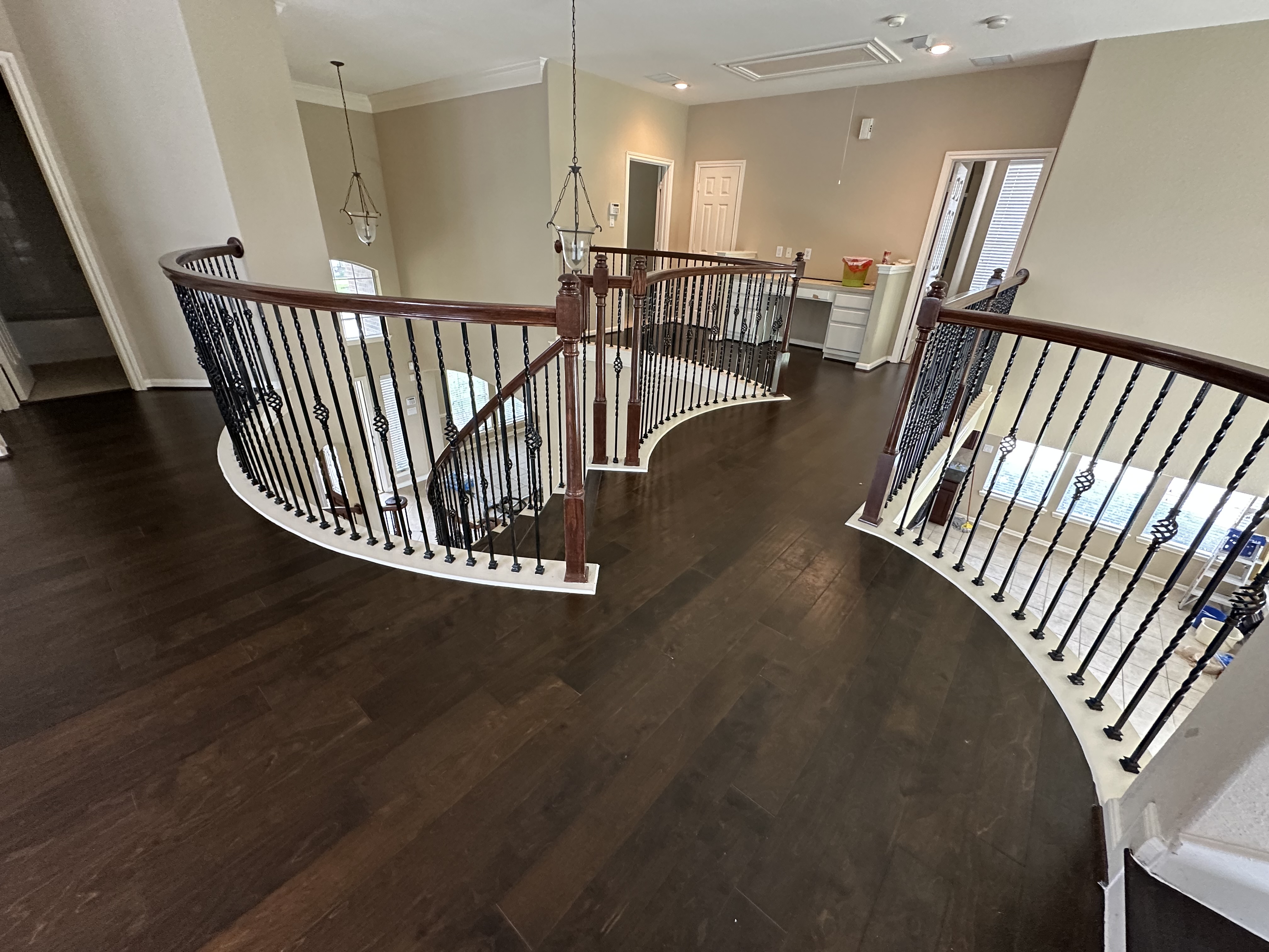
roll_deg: -3.1
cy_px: 476
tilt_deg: -27.0
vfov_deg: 85.7
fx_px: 513
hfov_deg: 102.1
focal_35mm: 14
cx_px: 634
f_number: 2.2
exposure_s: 1/60
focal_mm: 2.22
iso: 500
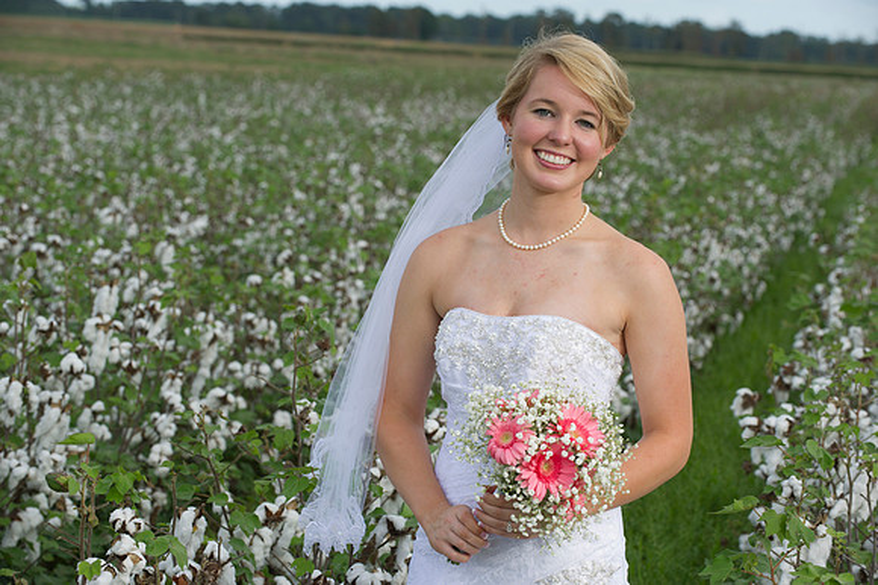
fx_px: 2827
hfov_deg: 17.7
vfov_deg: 11.8
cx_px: 439
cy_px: 292
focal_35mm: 116
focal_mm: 116
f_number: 7.1
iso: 200
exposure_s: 1/125
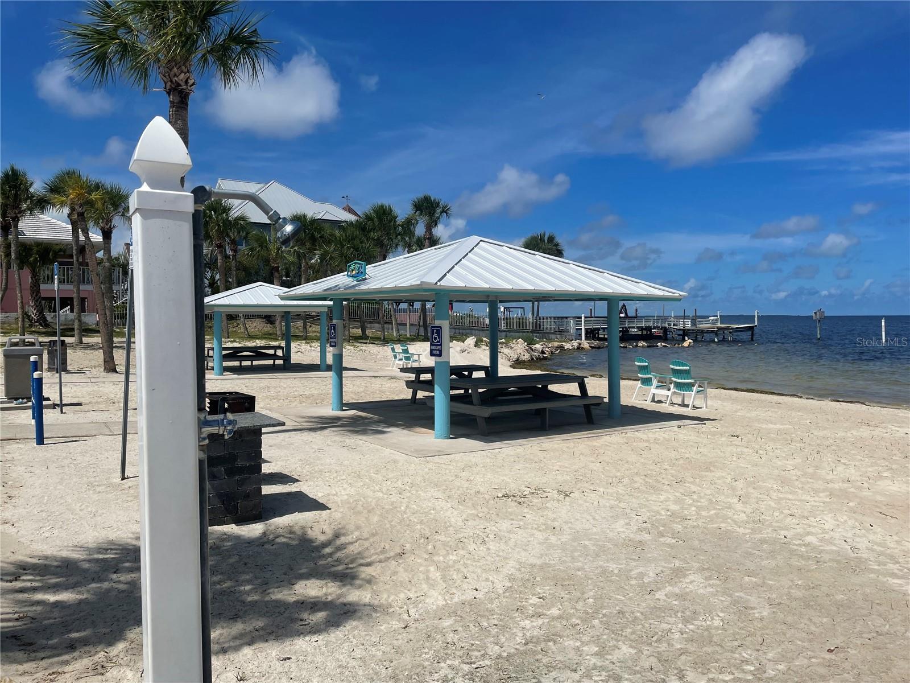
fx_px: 683
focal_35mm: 26
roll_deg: +1.4
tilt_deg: -1.8
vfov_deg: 53.1
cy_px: 342
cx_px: 455
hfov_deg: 67.3
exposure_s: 1/9804
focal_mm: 4.2
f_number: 1.6
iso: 32
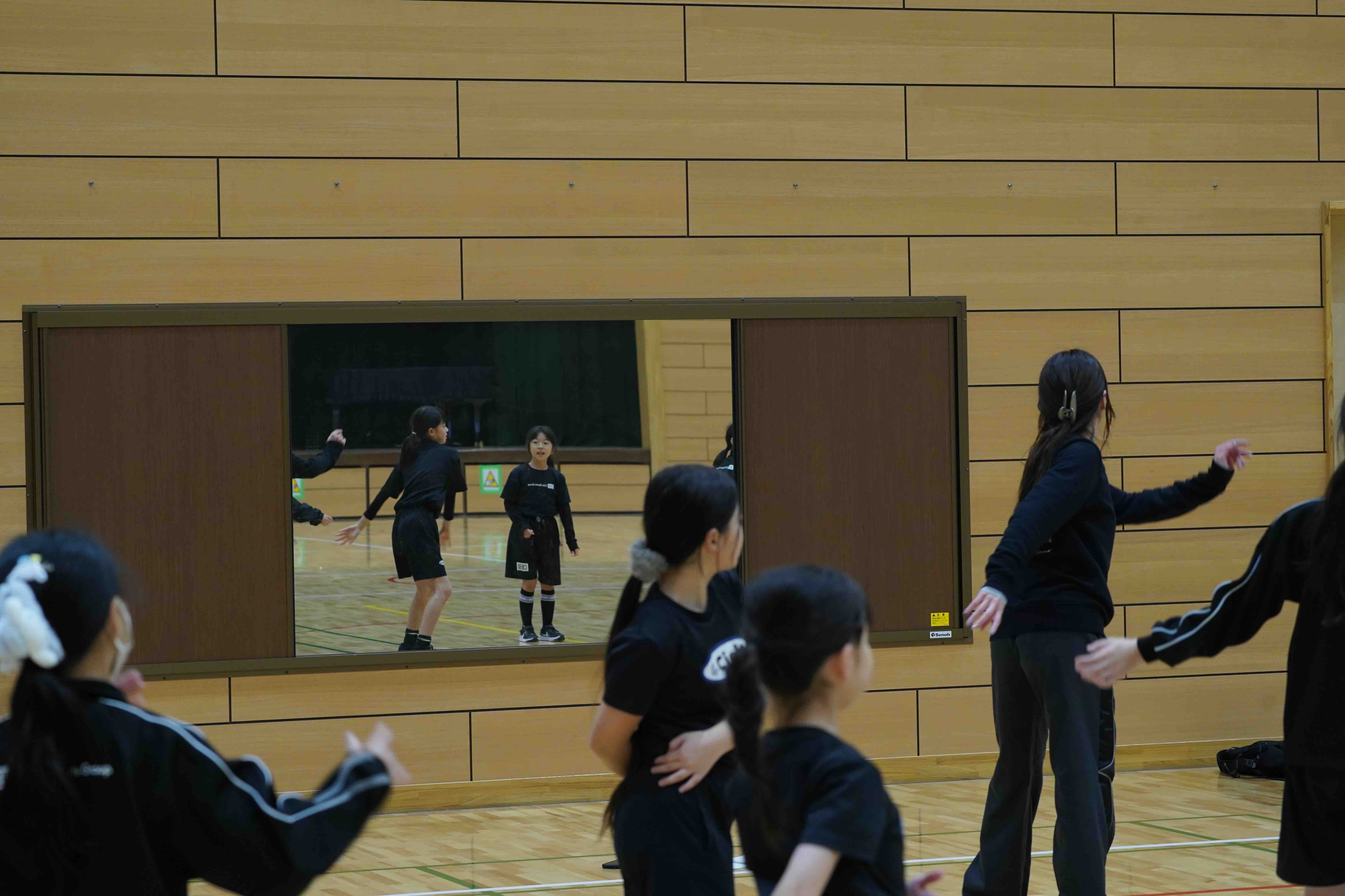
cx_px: 672
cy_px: 448
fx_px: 3736
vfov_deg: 13.7
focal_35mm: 100
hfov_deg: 20.4
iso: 3200
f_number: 6.3
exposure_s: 1/125
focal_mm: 100
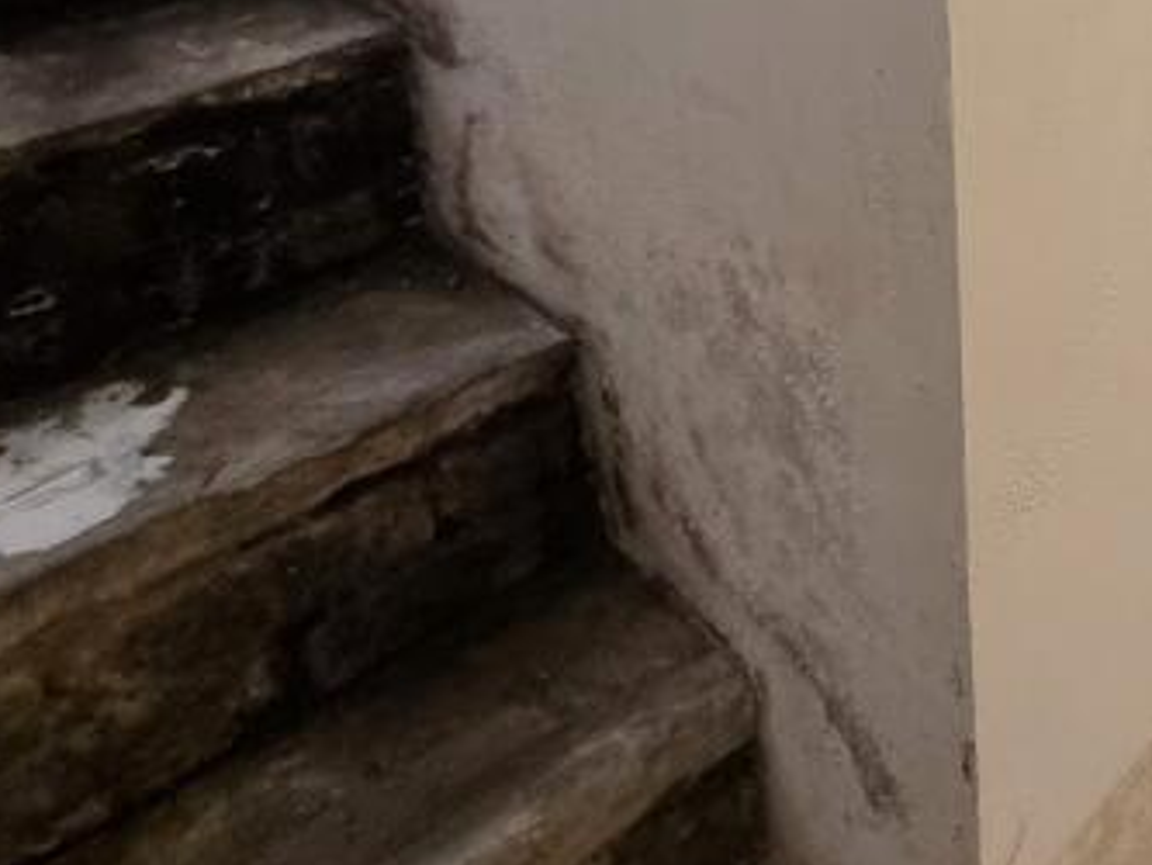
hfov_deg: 39.4
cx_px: 1228
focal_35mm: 40
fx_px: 1332
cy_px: -208
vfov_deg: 30.0
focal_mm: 2.2
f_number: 2.2
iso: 320
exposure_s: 1/50
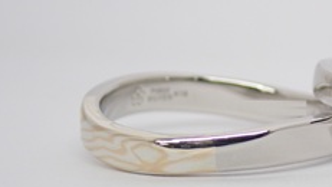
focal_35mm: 163
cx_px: 316
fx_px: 1435
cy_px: 116
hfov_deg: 13.1
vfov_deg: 7.4
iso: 200
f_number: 4.1
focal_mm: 13.65
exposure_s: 1/100
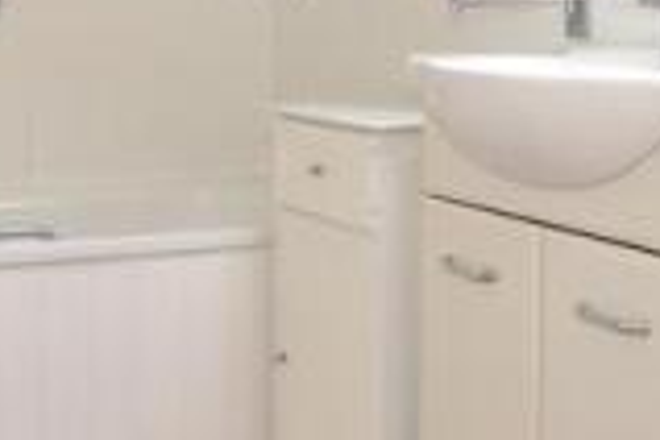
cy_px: -10
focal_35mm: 62
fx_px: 1137
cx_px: 253
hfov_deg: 32.3
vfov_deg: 21.1
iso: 400
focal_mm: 10
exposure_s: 1/40
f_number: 5.6
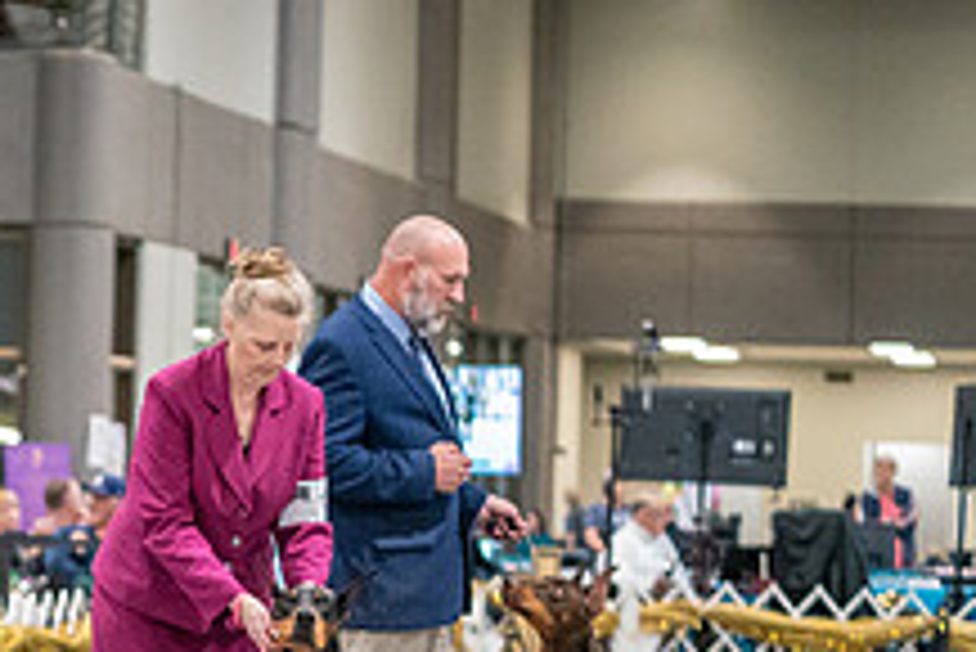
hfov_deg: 10.8
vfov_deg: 7.4
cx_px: -270
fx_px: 5073
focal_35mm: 187
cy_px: 438
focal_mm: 70
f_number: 2.8
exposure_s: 1/250
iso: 6400
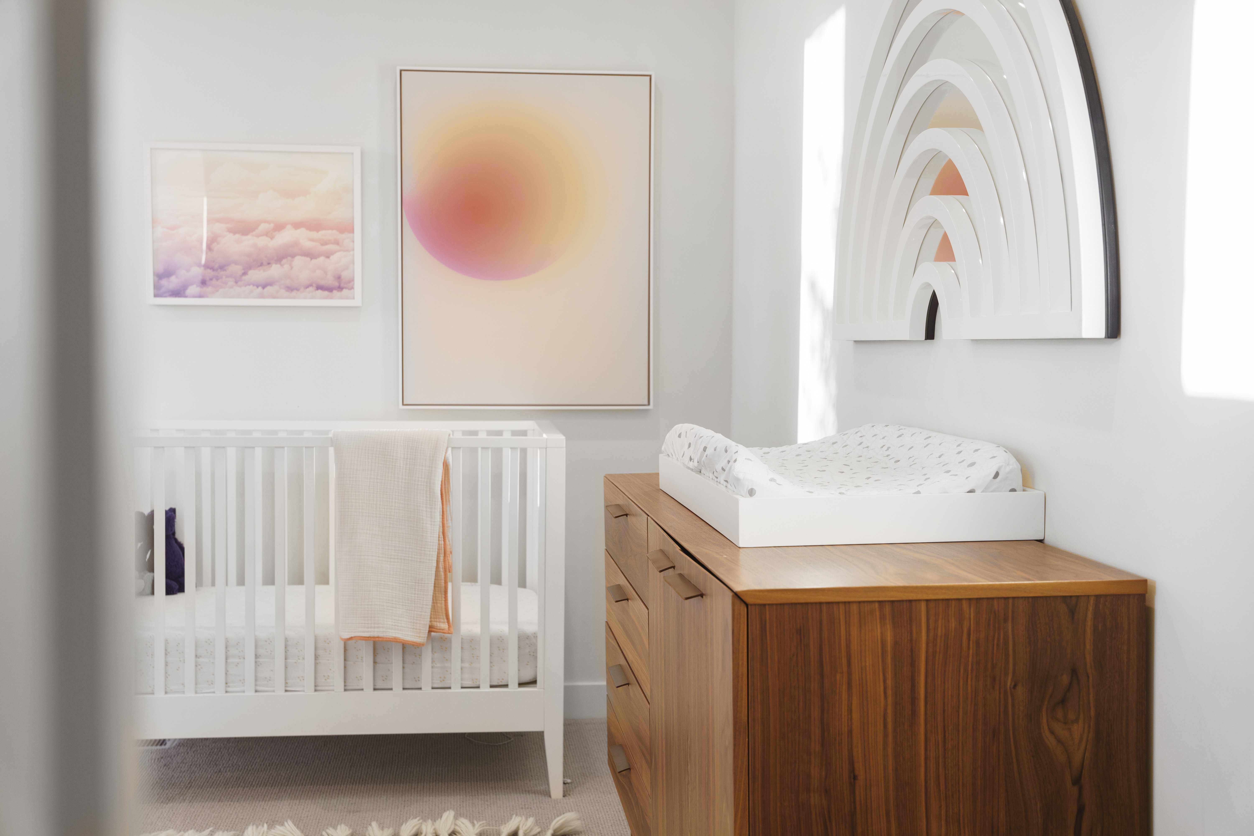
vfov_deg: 30.3
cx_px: 627
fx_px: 1543
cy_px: 418
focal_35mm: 44
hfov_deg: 44.2
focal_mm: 44.3
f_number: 5.6
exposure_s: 1/15
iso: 250
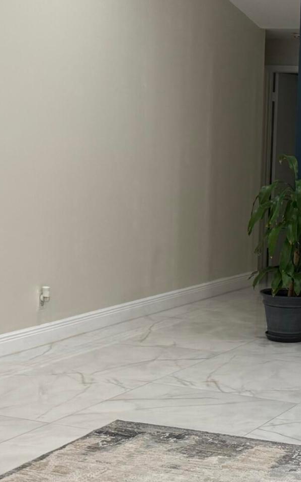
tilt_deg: -7.0
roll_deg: -2.8
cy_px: 263
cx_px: 343
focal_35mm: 77
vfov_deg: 26.8
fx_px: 1011
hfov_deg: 16.4
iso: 160
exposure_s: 1/121
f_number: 1.78
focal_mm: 6.76
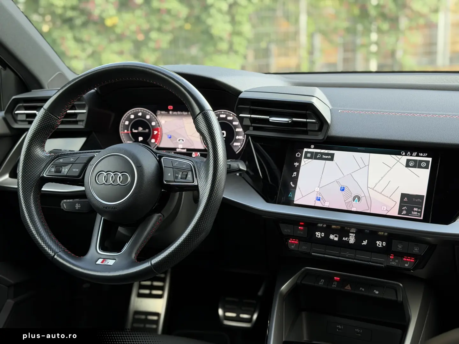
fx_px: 636
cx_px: 230
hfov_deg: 39.7
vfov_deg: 30.3
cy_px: 172
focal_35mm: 48
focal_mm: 6.76
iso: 50
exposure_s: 1/98
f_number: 1.78
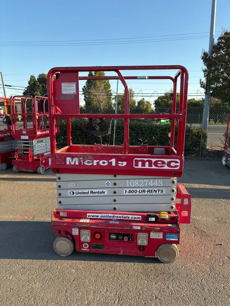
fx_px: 230
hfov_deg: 53.1
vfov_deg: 67.3
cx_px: 115
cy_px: 153
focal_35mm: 26
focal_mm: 5.96
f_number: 1.6
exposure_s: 1/824
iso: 50
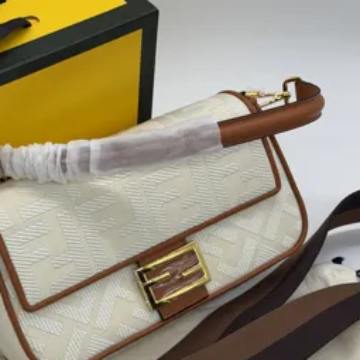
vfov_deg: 21.6
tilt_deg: -46.0
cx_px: 144
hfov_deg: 21.6
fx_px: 941
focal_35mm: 80
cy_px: 226
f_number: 1.78
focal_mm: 6.76
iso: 64
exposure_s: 1/733
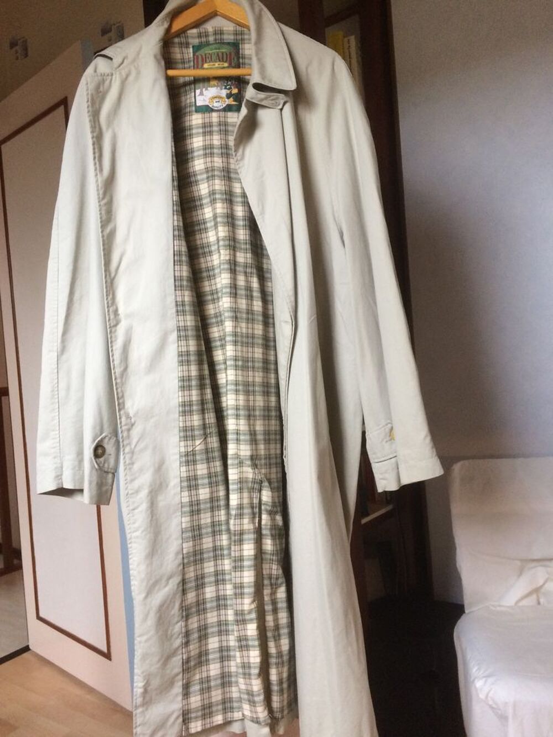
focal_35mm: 29
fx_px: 618
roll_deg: +4.3
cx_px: 276
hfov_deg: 48.2
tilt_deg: -0.3
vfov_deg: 61.7
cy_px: 368
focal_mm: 4.15
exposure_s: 1/33
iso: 160
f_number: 2.2
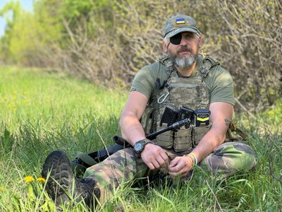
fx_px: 627
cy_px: 106
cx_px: 141
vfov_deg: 19.1
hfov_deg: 25.3
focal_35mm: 77
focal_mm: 9
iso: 25
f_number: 2.8
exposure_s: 1/134
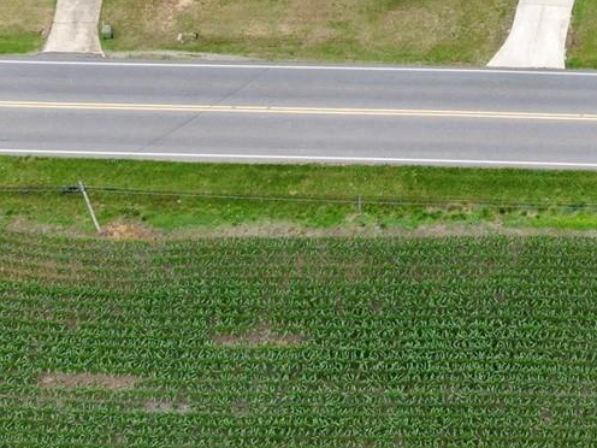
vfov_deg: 13.9
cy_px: -248
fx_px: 1707
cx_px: 577
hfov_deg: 19.3
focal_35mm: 99
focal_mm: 8.67
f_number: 1.8
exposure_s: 1/1000
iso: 130
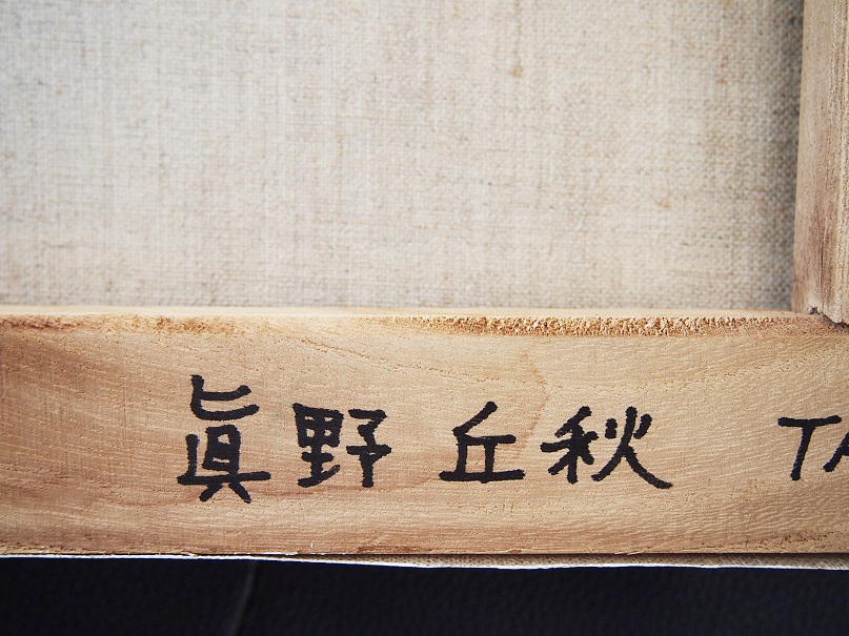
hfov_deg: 51.4
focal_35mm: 36
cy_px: 318
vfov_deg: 39.6
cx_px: 424
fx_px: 883
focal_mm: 18
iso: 320
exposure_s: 1/60
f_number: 4
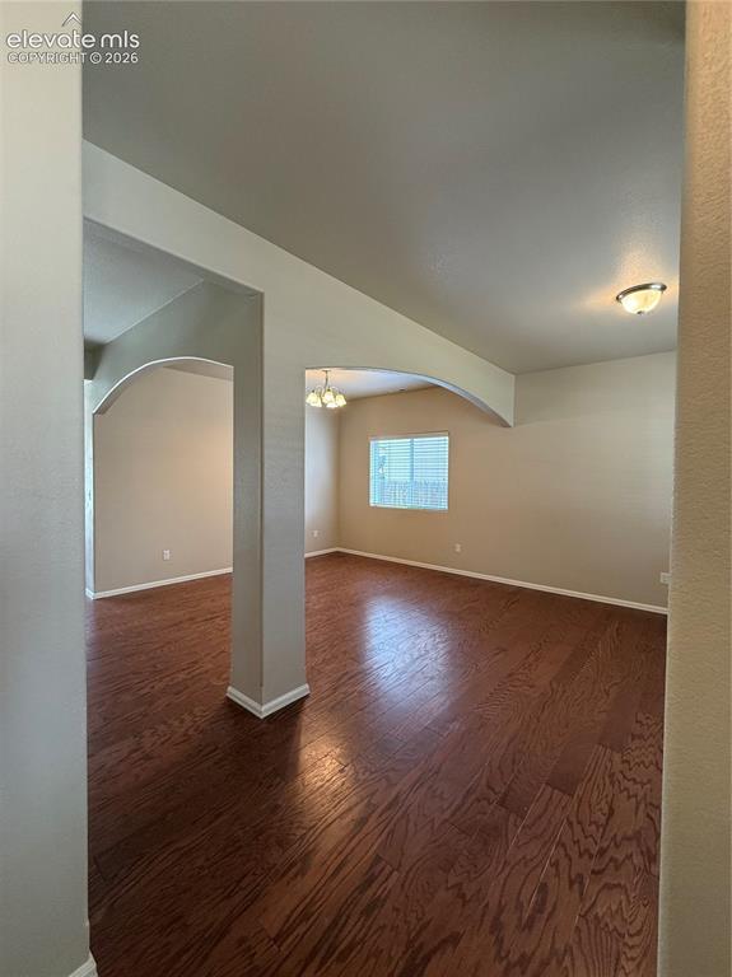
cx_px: 366
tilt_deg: -0.8
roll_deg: -1.2
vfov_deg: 102.1
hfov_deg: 85.6
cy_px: 488
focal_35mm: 14
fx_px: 395
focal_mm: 2.22
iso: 250
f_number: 2.2
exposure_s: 1/120
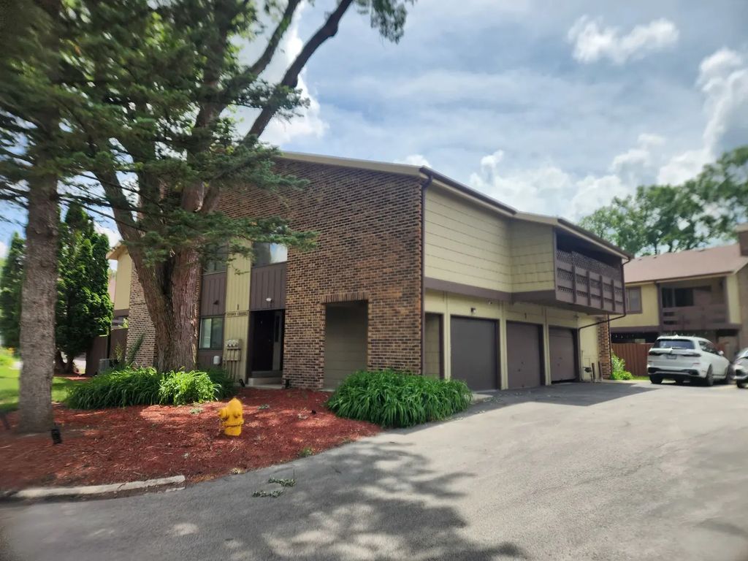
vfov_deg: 58.9
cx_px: 374
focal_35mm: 23
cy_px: 280
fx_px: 497
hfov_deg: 73.9
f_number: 1.8
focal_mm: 5.4
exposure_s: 1/1718
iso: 20
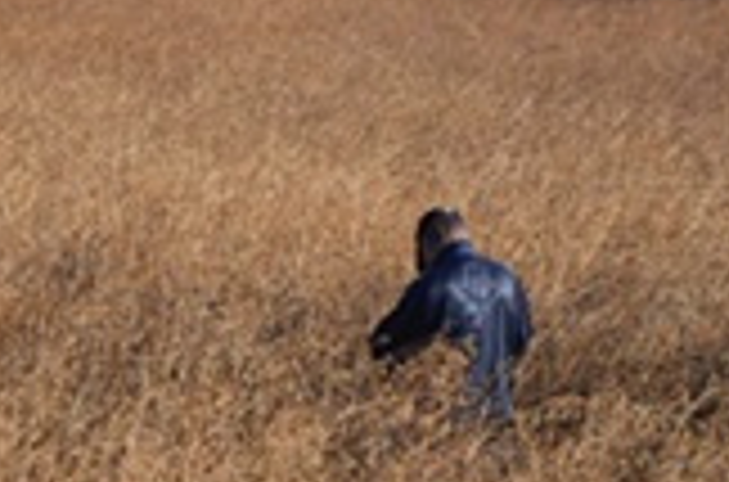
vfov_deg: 4.2
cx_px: -526
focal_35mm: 322
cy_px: 423
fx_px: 6501
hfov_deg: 6.3
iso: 110
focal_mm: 58
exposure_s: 1/250
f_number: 8
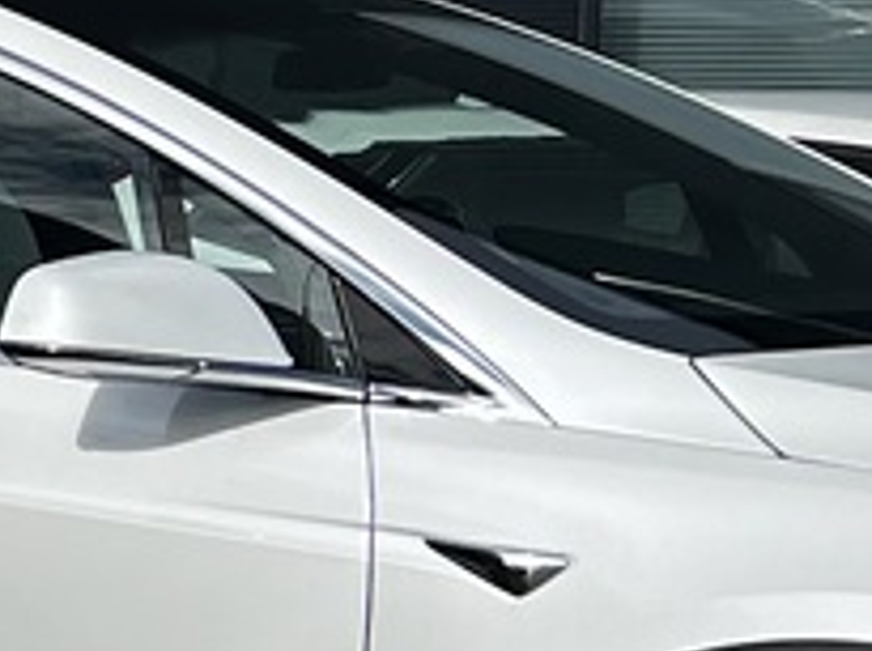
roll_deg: -0.2
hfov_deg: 8.5
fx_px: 4602
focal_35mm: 183
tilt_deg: -6.2
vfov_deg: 8.1
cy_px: 370
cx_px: -1978
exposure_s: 1/8696
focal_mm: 5.7
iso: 50
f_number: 1.5
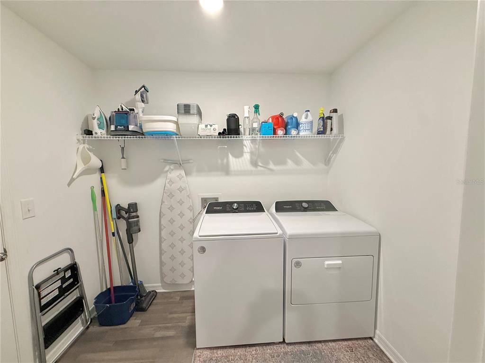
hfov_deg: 102.1
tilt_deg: -5.1
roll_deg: -0.1
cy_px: 182
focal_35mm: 14
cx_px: 242
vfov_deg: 85.7
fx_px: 196
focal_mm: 2.22
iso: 400
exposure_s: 1/120
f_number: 2.2
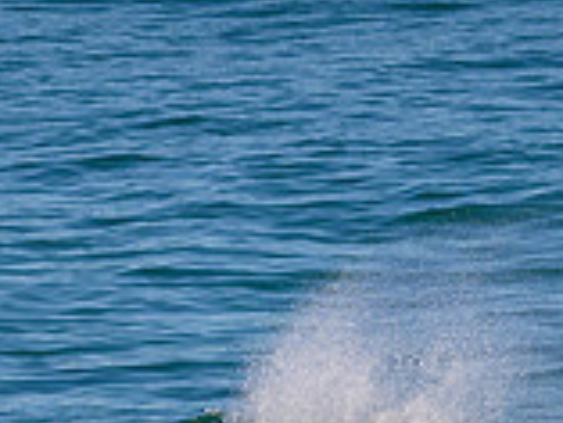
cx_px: 319
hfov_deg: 1.7
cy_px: 575
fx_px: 19109
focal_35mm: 1174
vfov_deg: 1.3
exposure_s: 1/2000
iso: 1600
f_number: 11
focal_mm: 330
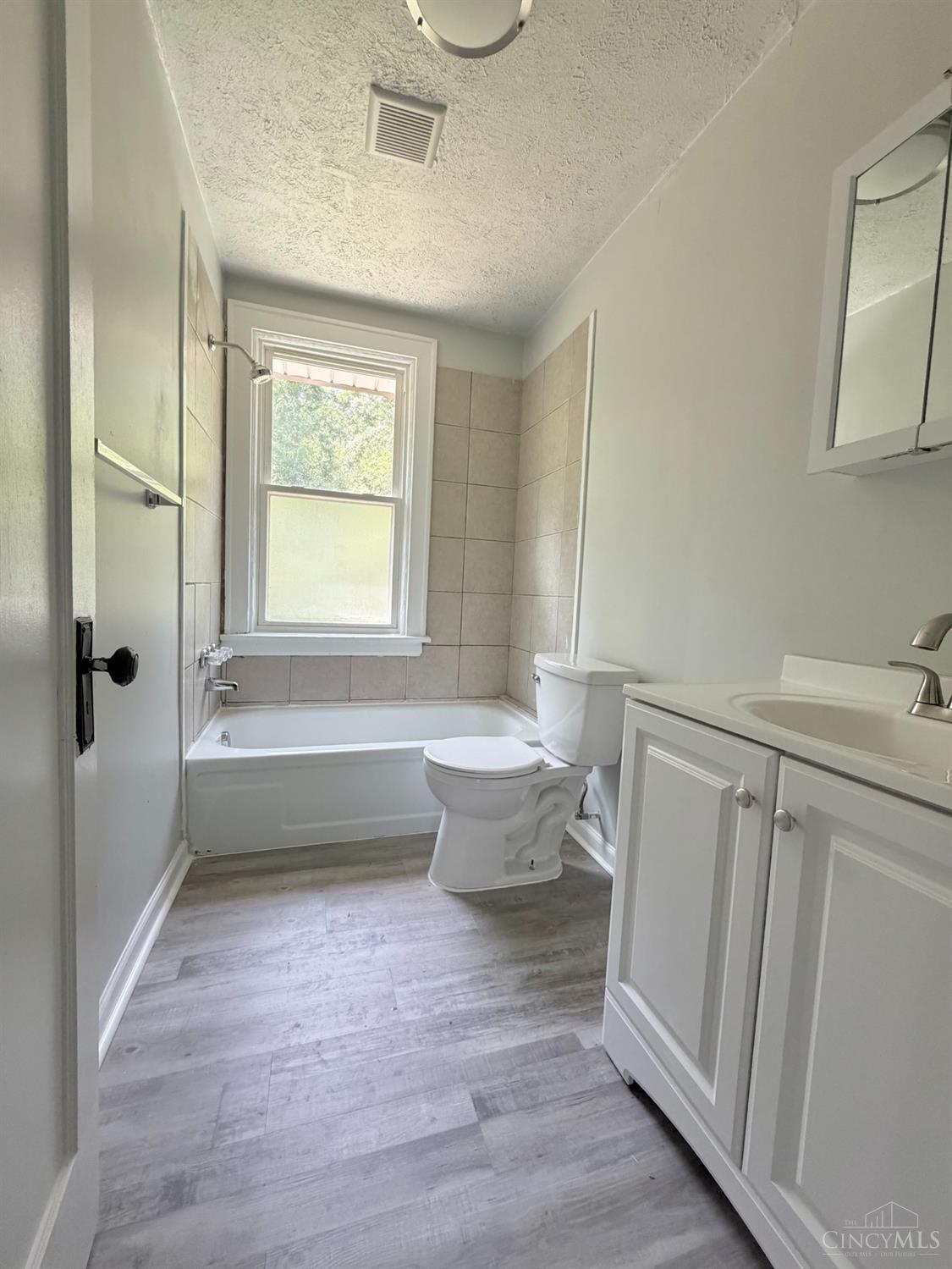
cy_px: 634
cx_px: 476
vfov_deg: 102.0
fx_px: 513
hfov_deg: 85.7
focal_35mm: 14
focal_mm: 2.22
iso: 320
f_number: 2.2
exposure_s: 1/121
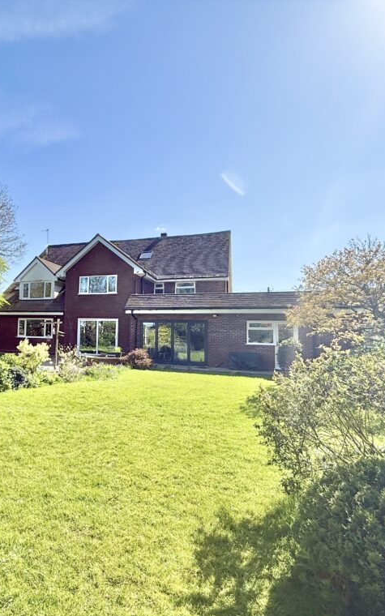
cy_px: 310
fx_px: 336
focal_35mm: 20
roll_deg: -0.7
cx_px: 118
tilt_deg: +3.6
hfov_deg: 57.9
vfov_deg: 85.1
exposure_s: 1/1613
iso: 50
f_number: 2.2
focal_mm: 2.22
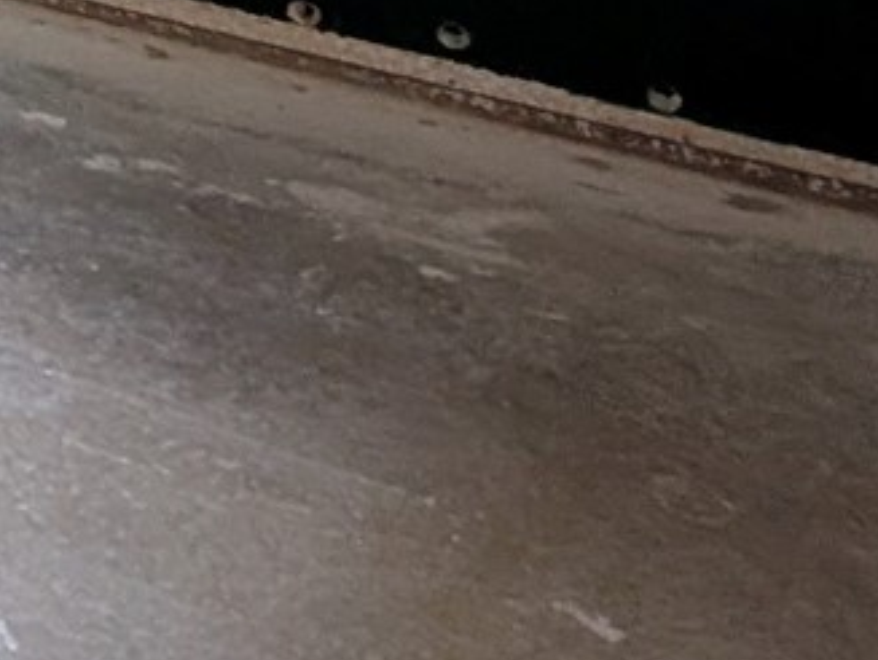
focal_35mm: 75
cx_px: -912
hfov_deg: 17.6
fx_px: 1904
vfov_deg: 16.4
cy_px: -539
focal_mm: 2.02
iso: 444
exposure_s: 1/23.8
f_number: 1.7
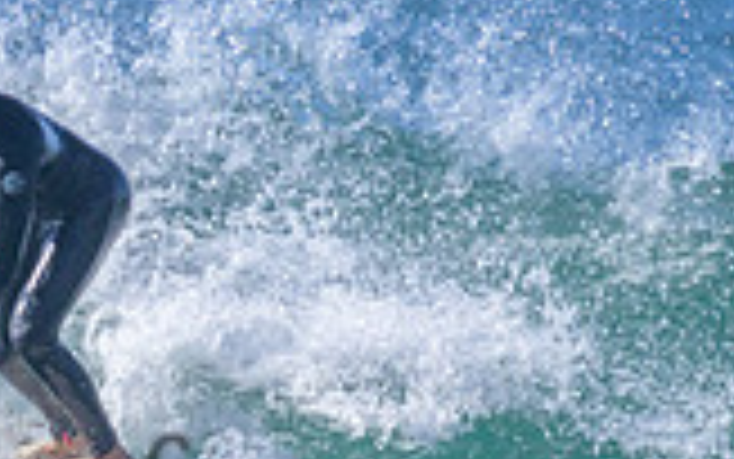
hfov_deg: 0.7
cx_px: 122
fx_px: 58131
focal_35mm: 2905
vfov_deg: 0.5
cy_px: 466
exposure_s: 1/2000
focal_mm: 800
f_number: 11
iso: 1400
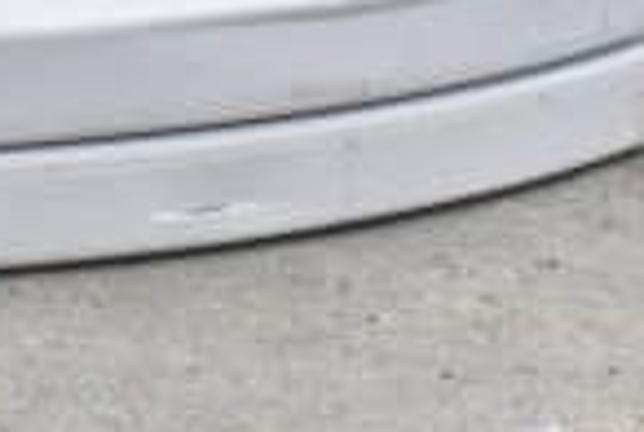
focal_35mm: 150
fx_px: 2689
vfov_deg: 9.2
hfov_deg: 12.2
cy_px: 183
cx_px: -622
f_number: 8
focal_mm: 24
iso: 200
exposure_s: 1/250
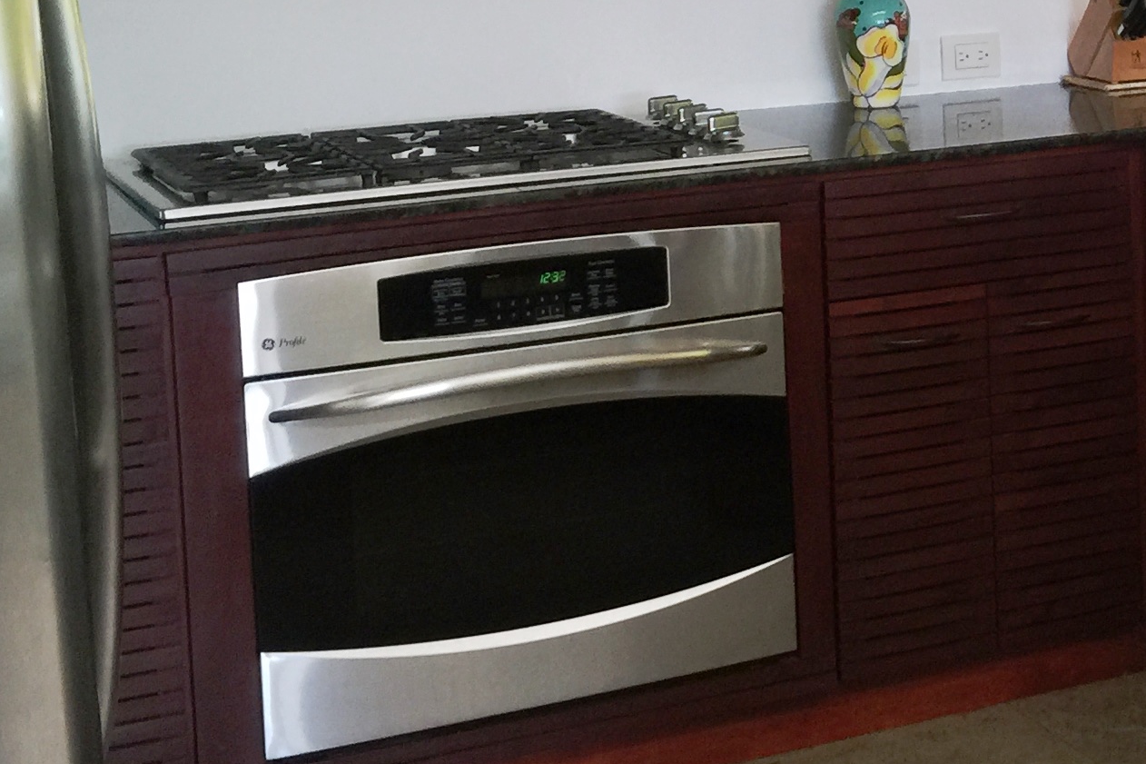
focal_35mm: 78
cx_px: 1155
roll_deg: +0.7
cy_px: 49
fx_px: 2483
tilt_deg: -6.5
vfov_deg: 17.2
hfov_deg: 24.7
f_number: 2.2
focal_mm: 4.15
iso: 50
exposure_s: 1/30
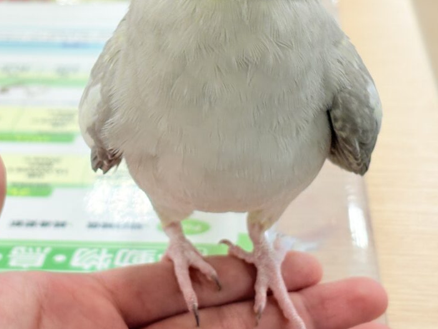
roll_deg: +1.4
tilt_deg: -20.2
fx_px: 1126
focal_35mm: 89
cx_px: 207
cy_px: 79
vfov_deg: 16.5
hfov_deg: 22.0
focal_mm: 5.96
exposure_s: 1/100
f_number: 1.6
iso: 64
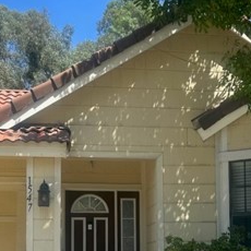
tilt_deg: +4.4
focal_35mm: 64
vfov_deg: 26.0
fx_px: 525
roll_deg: +0.6
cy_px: 225
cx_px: 135
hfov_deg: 26.9
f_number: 1.5
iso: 50
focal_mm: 5.7
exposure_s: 1/2299
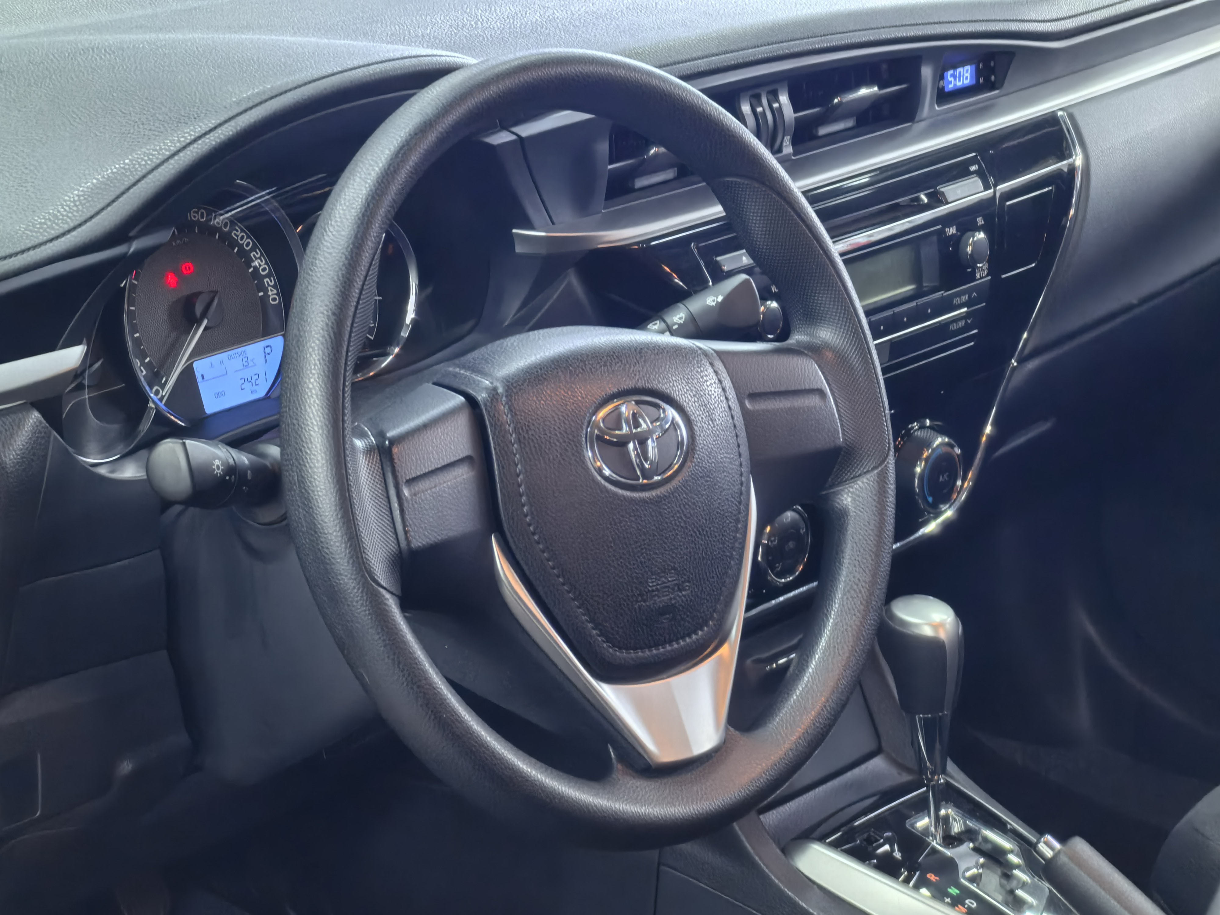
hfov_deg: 20.7
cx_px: 610
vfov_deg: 15.6
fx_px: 3348
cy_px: 458
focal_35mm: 95
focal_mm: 14.6
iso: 1600
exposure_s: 1/24
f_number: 3
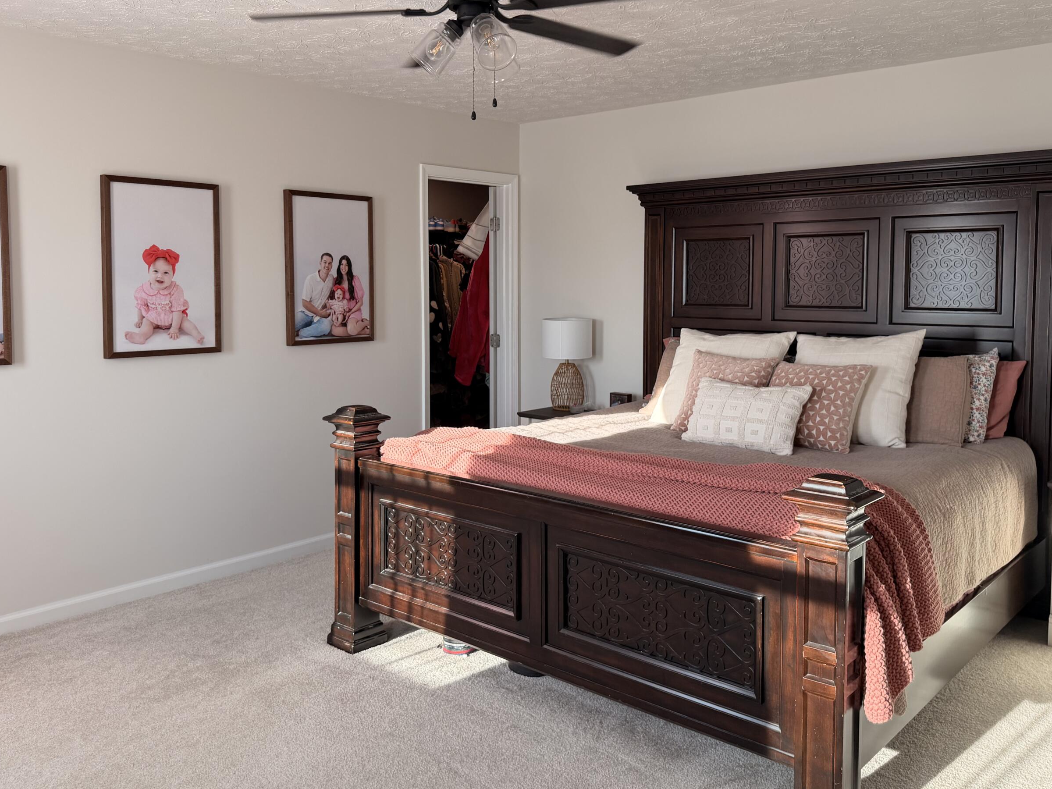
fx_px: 912
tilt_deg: -3.6
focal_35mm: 30
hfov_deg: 60.0
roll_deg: -0.1
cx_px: 518
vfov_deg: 46.6
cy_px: 330
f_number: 1.78
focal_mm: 6.76
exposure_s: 1/133
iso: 100
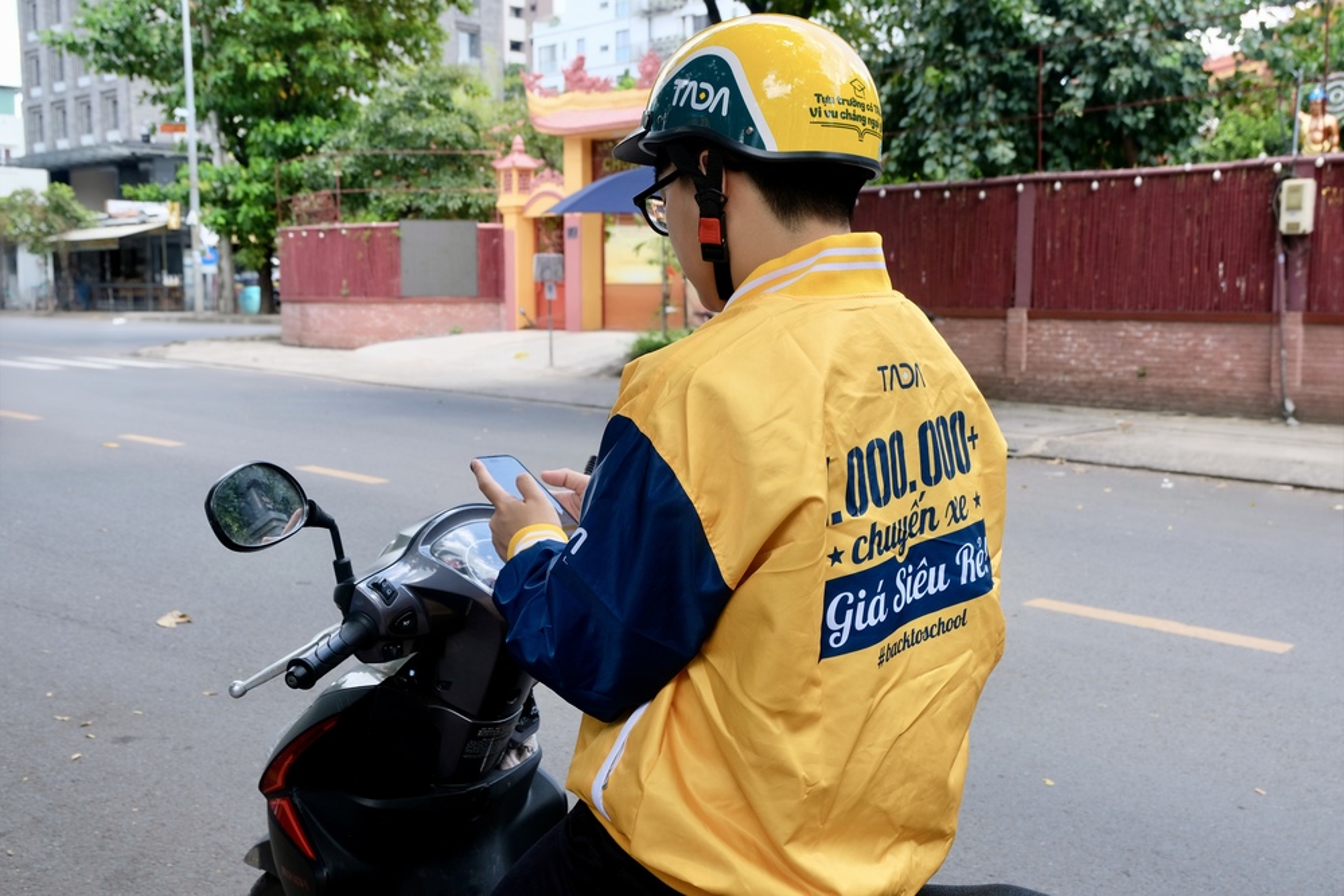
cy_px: 448
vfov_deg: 37.9
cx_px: 672
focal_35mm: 35
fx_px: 1307
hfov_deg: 54.4
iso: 400
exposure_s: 1/150
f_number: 5.6
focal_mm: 23.2
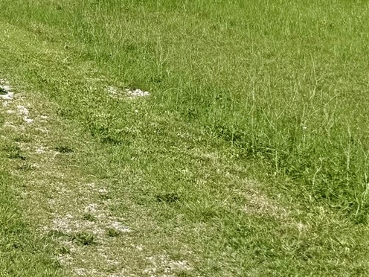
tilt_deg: +2.2
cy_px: -101
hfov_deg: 16.2
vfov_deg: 14.2
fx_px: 1055
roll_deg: +1.3
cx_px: -324
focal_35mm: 99
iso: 80
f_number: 1.78
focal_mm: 6.76
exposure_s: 1/6173
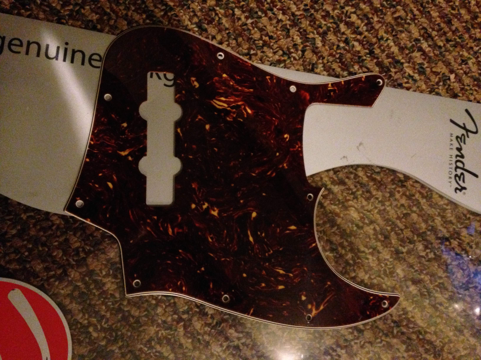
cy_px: 180
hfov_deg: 55.4
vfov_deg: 42.9
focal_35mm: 33
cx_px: 240
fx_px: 459
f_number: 2.4
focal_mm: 4.12
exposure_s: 1/15
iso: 800
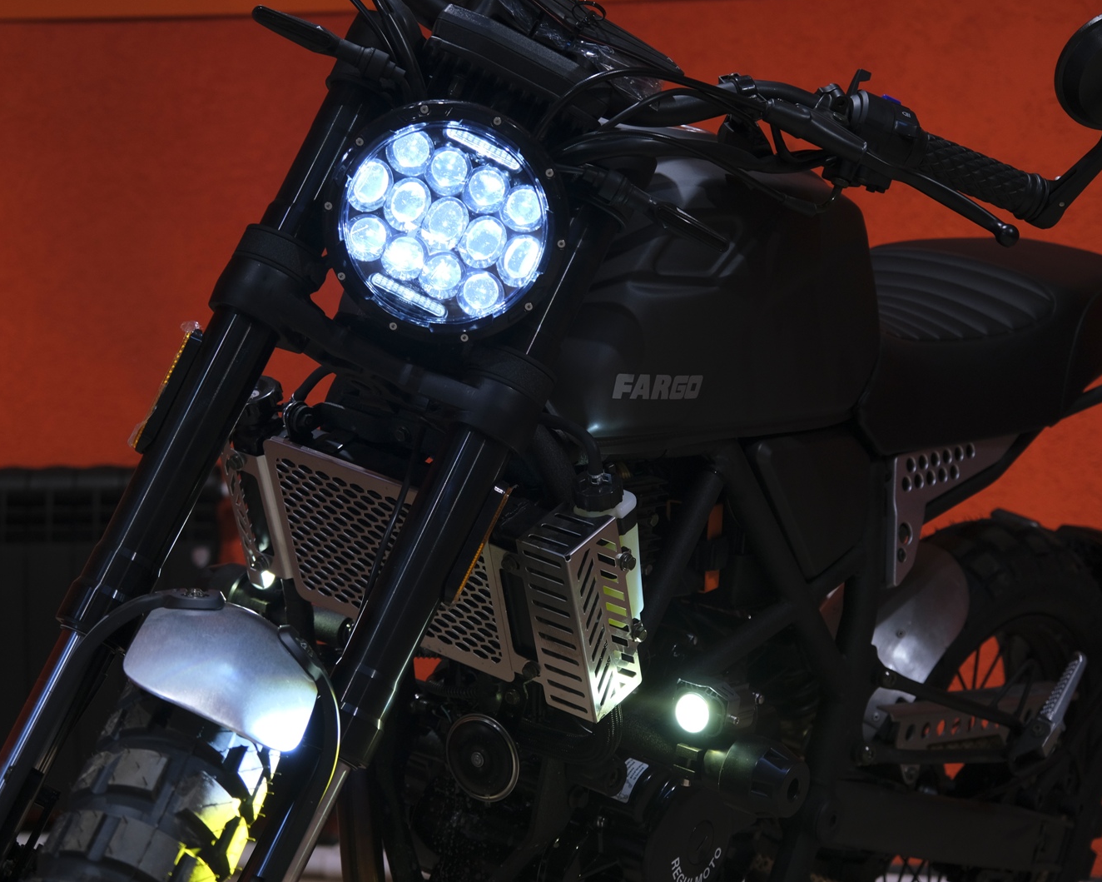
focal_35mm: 76
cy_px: 439
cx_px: 544
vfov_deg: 20.2
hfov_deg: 25.1
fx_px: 2479
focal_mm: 44.7
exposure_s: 1/100
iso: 400
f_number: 4
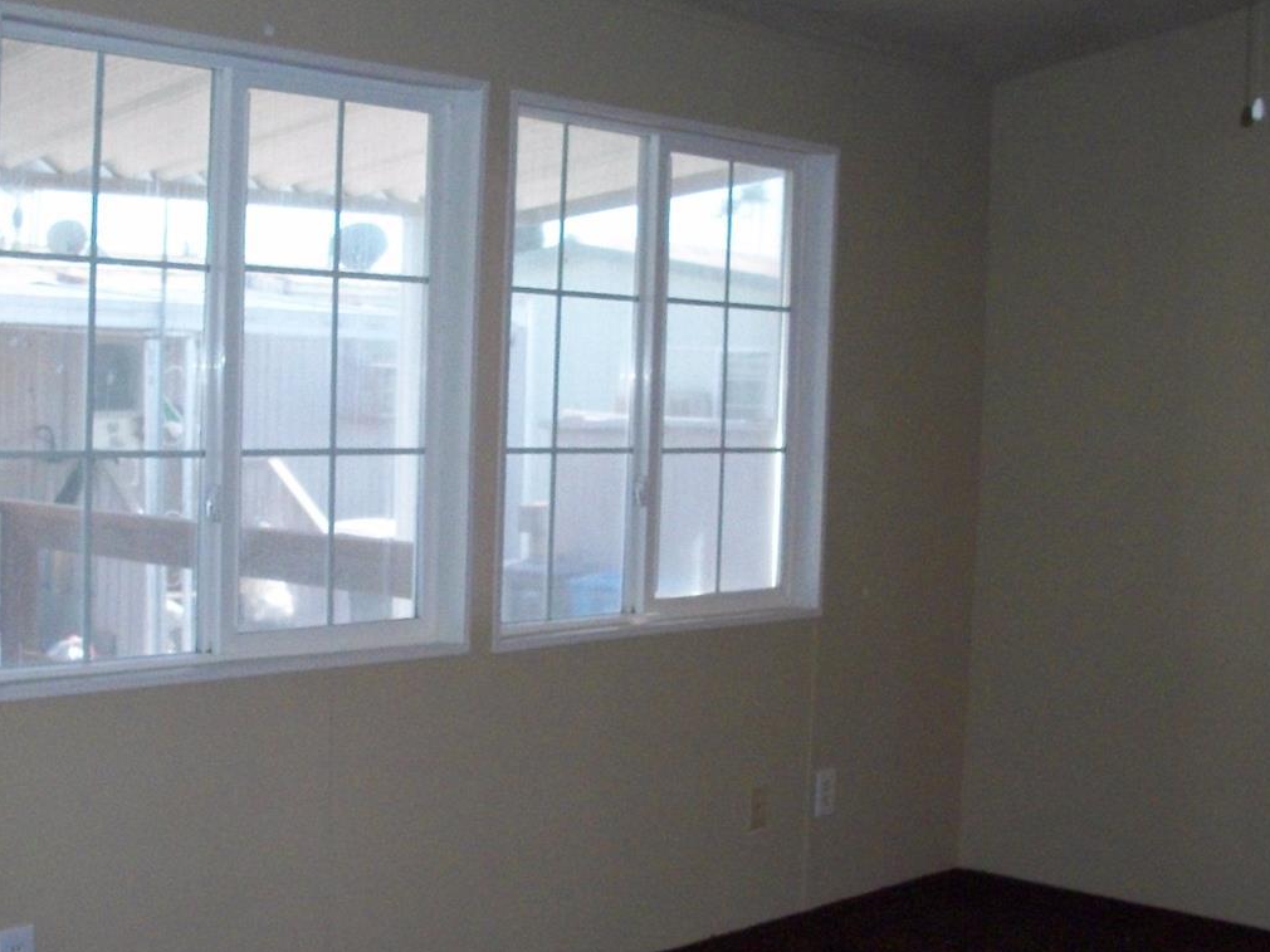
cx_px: 517
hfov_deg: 36.7
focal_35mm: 52
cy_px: 617
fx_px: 1907
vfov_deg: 27.9
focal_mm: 6.3
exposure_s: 1/125
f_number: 3.1
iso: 400
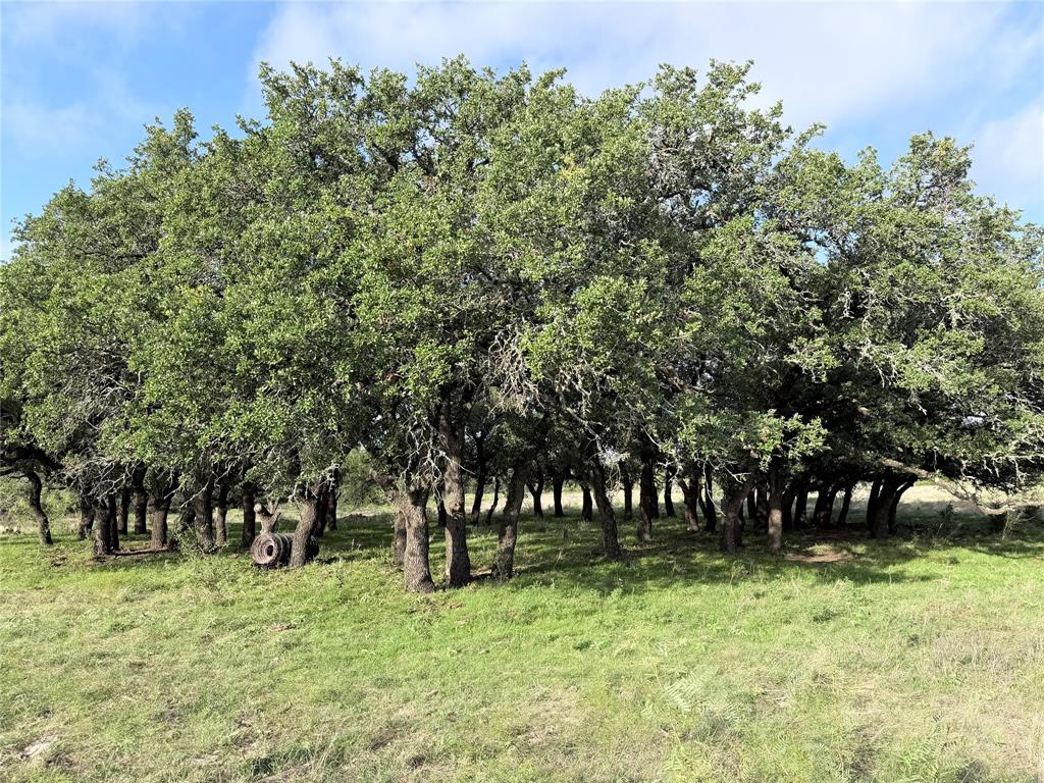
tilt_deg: +6.5
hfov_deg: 71.6
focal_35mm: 24
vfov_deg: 56.8
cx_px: 522
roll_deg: -0.1
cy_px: 392
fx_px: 724
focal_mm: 6.76
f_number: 1.78
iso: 80
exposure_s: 1/1689
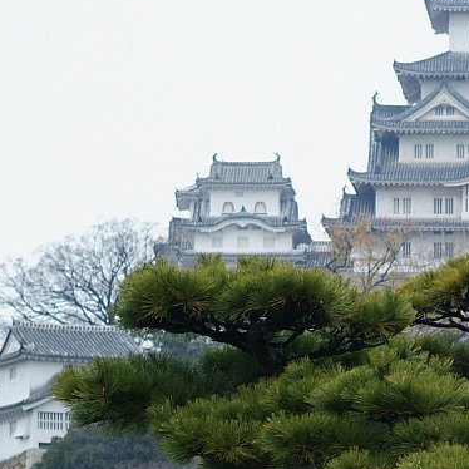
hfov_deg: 7.4
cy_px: 448
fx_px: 3556
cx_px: 793
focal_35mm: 232
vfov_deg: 7.5
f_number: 2.8
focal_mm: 45
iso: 200
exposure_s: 1/500
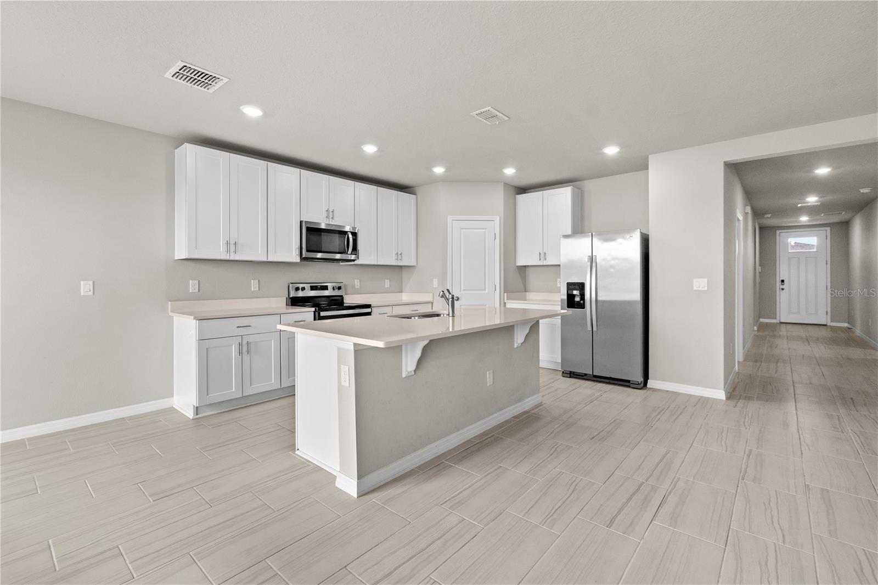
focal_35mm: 15
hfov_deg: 100.4
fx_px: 366
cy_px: 292
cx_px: 439
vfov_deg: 77.3
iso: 560
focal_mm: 10
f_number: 7.1
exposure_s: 1/15
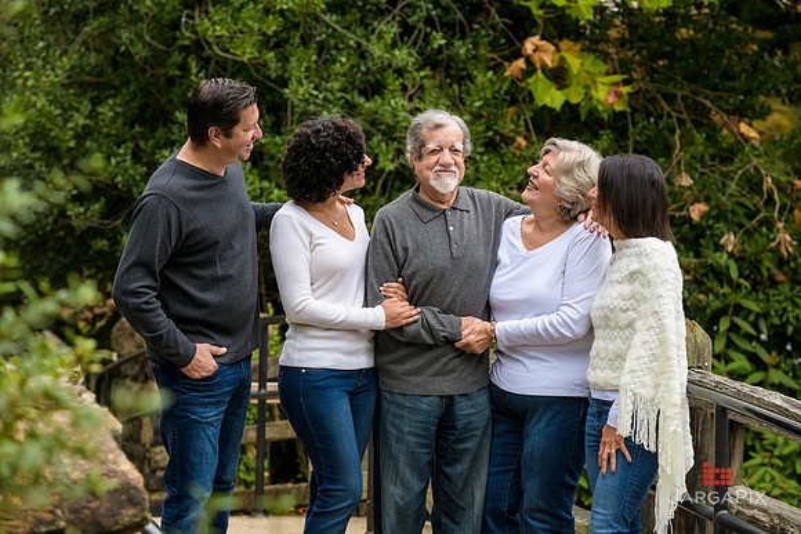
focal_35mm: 120
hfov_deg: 17.1
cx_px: 400
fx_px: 2670
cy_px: 267
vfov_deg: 11.4
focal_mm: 120
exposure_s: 1/400
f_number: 5.6
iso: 1000
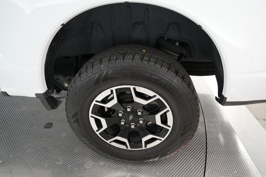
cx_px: 133
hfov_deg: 73.8
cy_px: 88
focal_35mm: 24
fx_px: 177
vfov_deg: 53.1
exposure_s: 1/250
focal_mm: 24
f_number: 2.8
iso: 4000
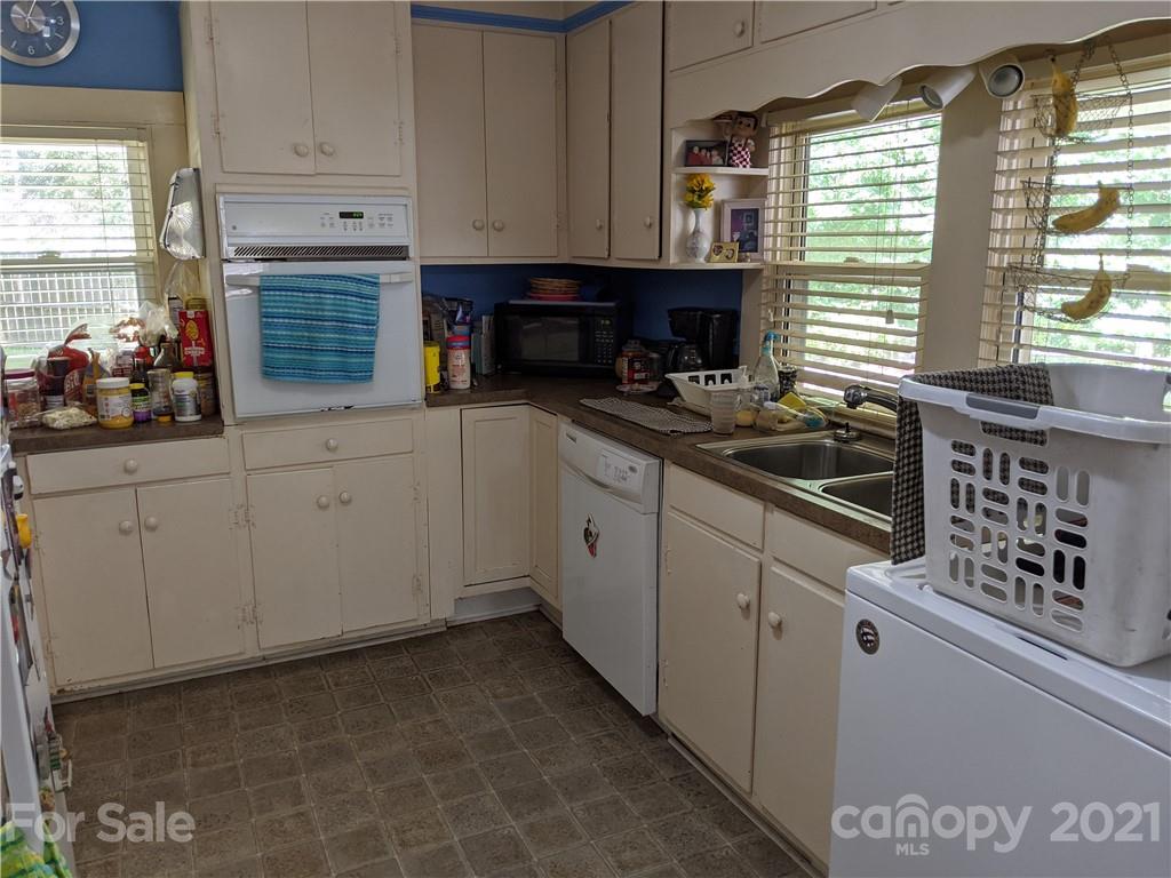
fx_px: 913
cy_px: 439
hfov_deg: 65.3
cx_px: 586
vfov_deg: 51.4
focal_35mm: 27
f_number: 1.8
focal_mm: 4.44
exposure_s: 1/40
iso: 52
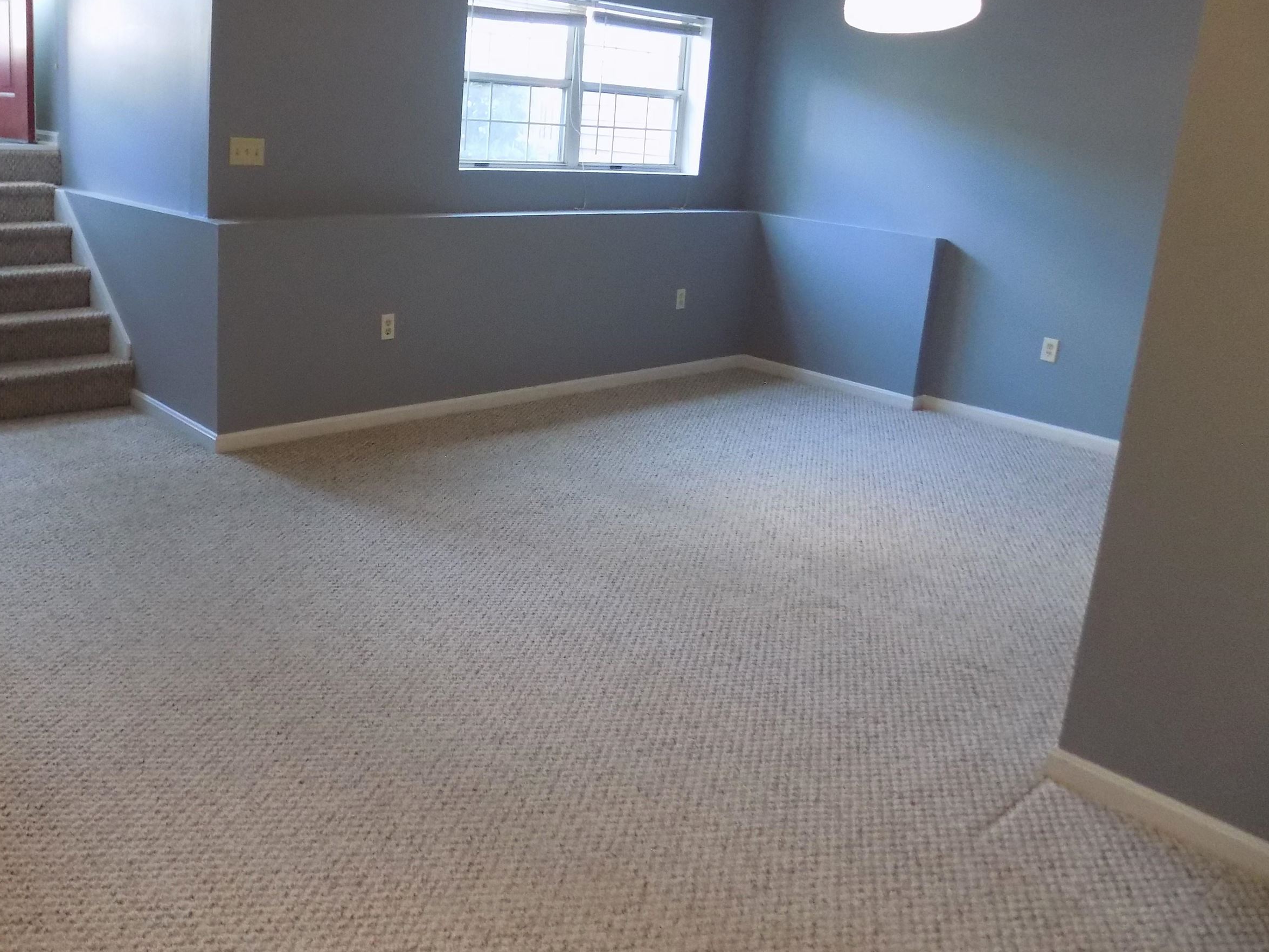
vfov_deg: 46.4
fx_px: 1100
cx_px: 462
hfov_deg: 59.1
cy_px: 357
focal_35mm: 30
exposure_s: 1/30
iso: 360
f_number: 3.1
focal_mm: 4
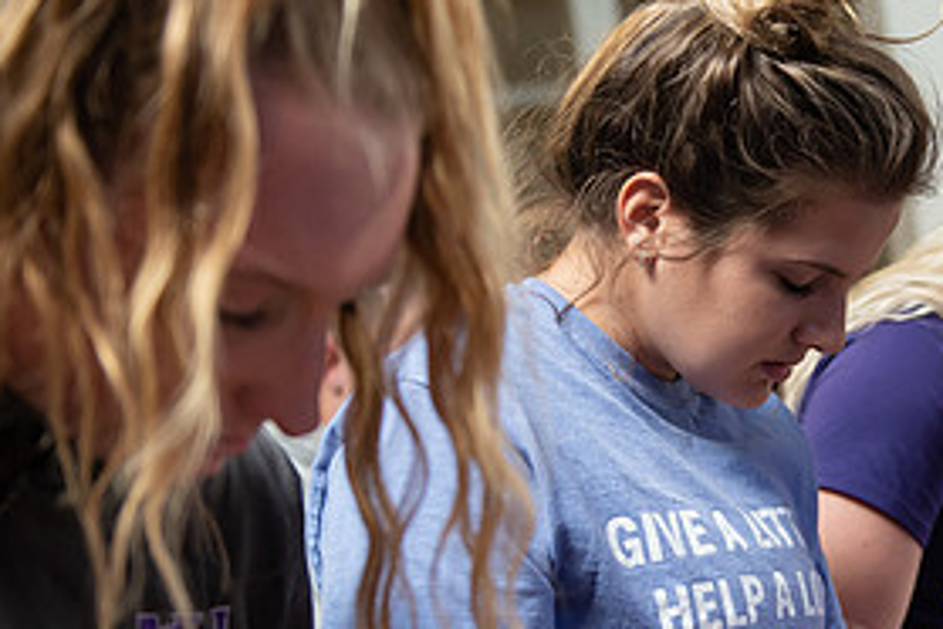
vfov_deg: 17.1
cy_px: 499
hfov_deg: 24.9
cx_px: 859
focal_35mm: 79
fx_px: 2069
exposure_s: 1/125
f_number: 3.2
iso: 800
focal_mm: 38
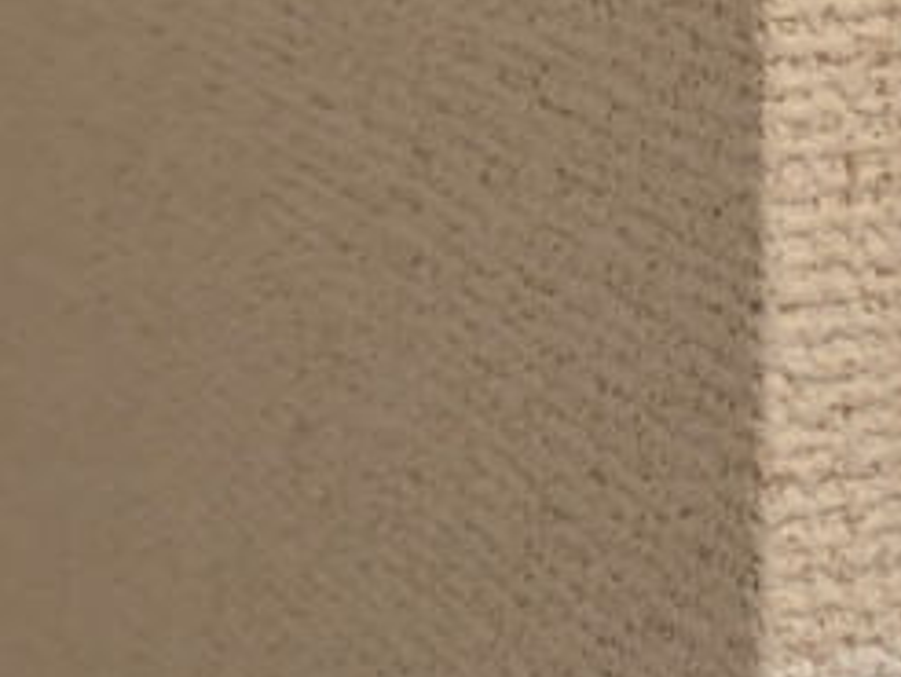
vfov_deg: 7.4
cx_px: 1696
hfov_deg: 9.4
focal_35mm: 199
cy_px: -271
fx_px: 5185
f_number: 1.89
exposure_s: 1/50
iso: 156
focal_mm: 5.43
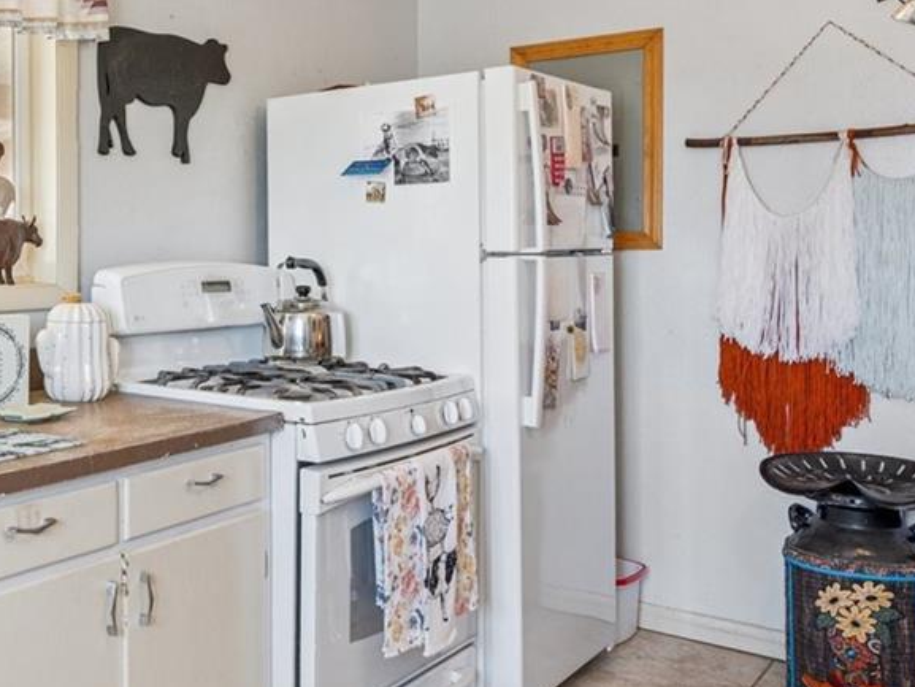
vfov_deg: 35.6
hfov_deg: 42.9
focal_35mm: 40
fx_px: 1058
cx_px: 94
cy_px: 233
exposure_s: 1/50
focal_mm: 15
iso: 400
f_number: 3.5
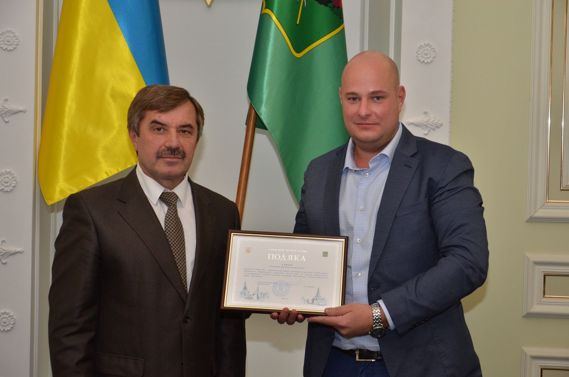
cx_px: 284
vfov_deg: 18.1
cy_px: 188
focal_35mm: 75
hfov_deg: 27.0
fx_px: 1183
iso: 800
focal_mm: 50
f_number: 5
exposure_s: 1/250
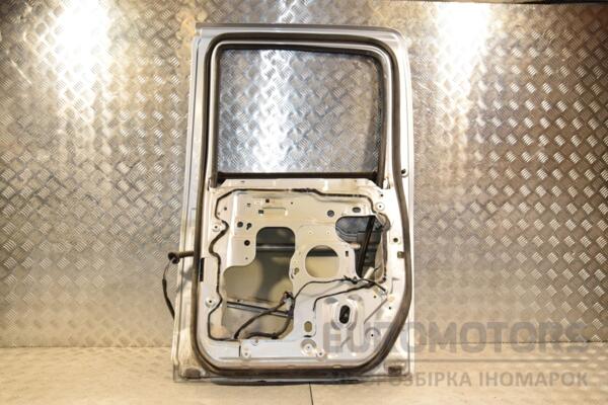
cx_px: 304
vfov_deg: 36.9
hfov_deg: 53.1
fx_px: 608
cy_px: 202
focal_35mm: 36
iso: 800
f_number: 6.3
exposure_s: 1/200
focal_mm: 24
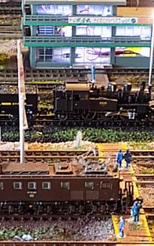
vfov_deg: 15.0
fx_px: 934
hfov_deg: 9.4
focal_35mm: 139
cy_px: 105
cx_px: 47
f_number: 4.3
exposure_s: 1/8
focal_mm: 13.9
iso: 400
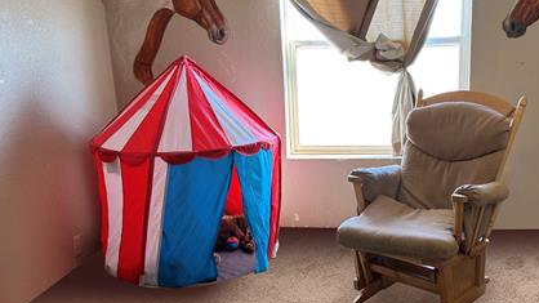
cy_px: 153
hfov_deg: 49.6
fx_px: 572
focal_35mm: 40
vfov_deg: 29.7
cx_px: 361
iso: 160
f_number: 1.78
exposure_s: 1/60
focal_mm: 6.76
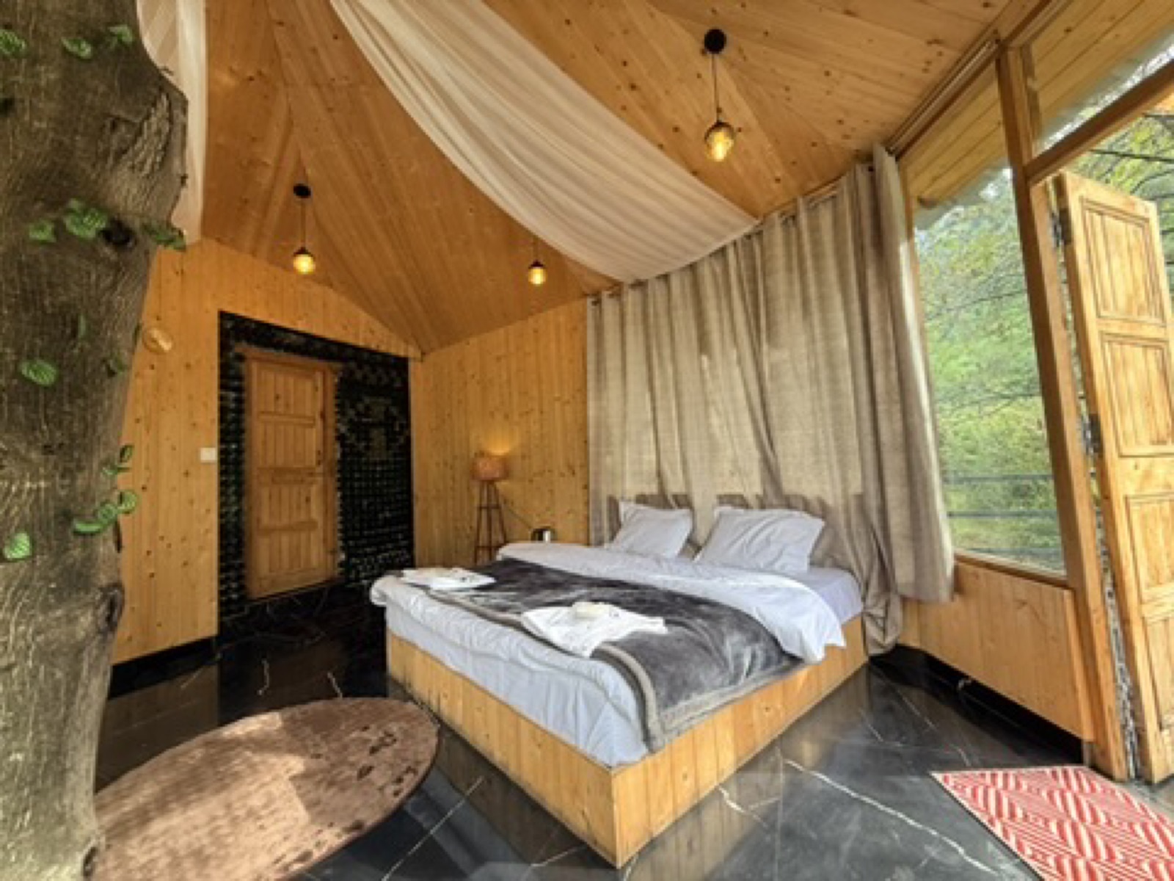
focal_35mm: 14
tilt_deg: +3.8
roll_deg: +3.1
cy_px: 440
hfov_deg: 102.1
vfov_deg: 85.7
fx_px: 475
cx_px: 587
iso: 100
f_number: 2.2
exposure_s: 1/100
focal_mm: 2.22
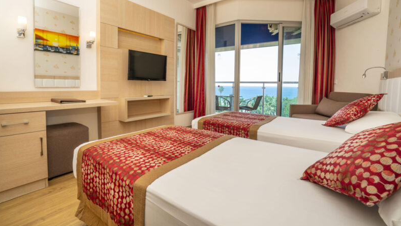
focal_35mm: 17
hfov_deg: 95.9
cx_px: 201
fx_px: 181
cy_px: 95
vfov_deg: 63.6
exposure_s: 1/20
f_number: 11
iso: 100
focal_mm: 16
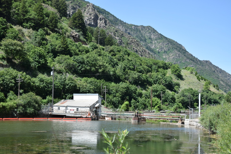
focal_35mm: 52
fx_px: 337
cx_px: 116
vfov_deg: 25.7
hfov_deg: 37.9
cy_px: 77
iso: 400
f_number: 6.3
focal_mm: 35
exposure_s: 1/1600
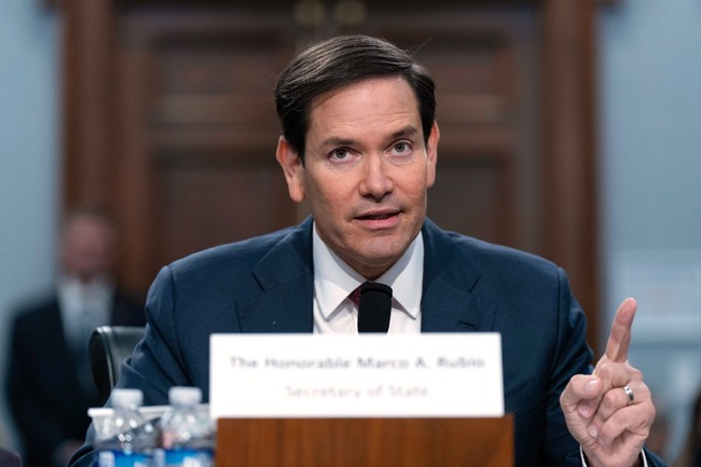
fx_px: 3037
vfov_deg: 8.8
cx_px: 350
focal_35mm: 156
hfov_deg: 13.2
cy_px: 234
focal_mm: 156
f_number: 3.2
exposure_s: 1/320
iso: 2500
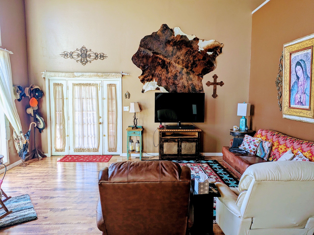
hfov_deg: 69.4
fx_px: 227
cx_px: 157
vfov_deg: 54.9
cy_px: 118
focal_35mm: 25
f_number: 1.89
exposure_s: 1/120
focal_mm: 5.43
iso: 45
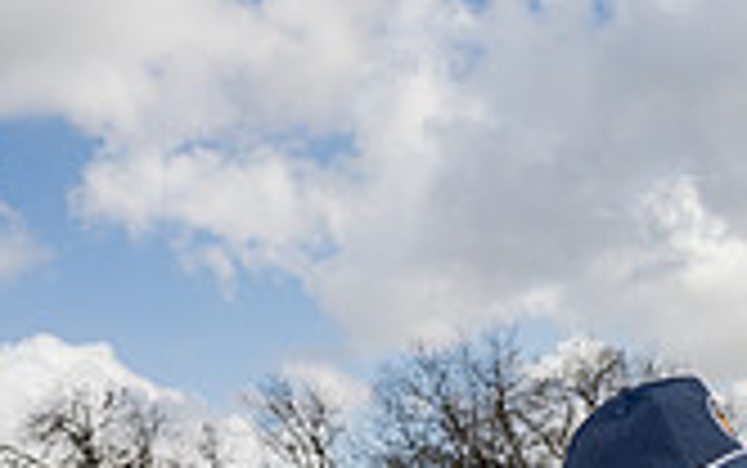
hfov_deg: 22.3
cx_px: 666
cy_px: 990
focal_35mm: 91
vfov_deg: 12.4
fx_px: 1854
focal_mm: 33
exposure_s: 1/250
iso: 100
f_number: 8
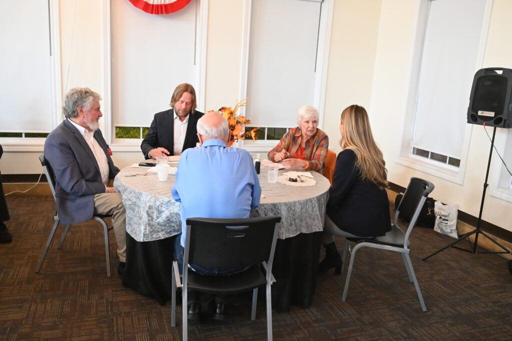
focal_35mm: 32
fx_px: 448
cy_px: 170
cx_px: 256
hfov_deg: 59.5
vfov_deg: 41.6
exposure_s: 1/60
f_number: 4
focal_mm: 31.5
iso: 18000
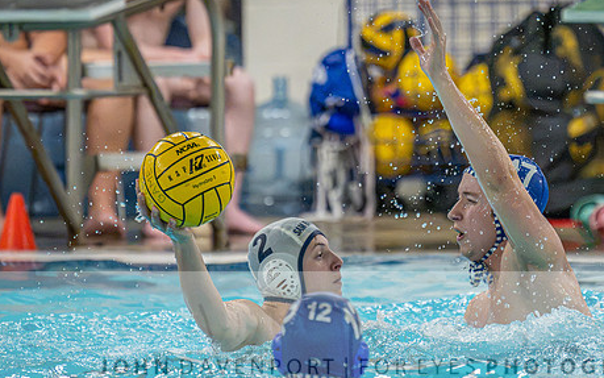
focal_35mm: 589
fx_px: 9697
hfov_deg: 3.6
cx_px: 443
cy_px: 159
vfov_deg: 2.2
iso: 14400
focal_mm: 280
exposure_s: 1/1000
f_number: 4
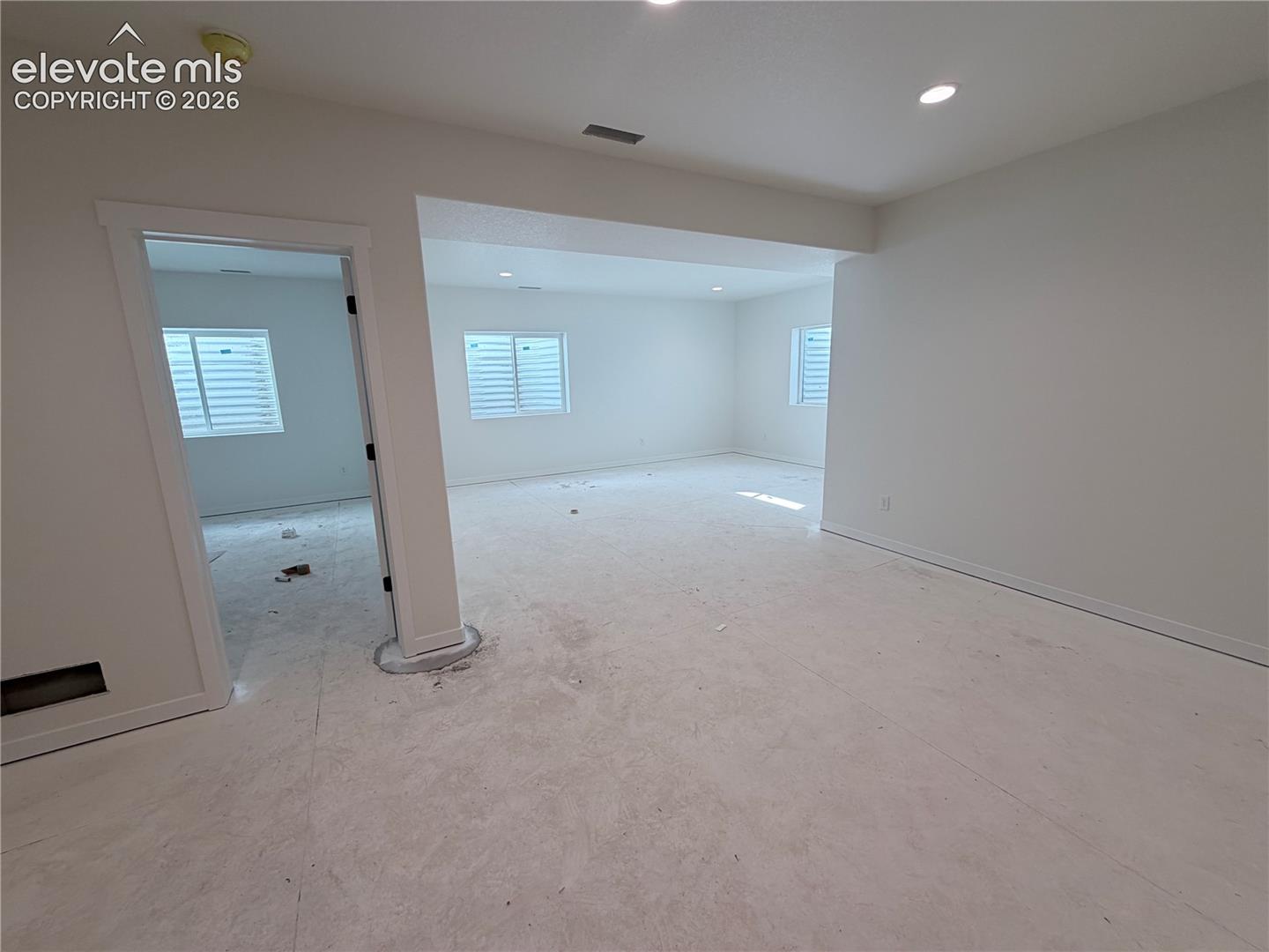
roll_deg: +1.7
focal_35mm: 14
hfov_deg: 102.1
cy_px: 476
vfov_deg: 85.7
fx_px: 513
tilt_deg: -11.0
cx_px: 634
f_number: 2.2
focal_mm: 2.22
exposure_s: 1/120
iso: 80
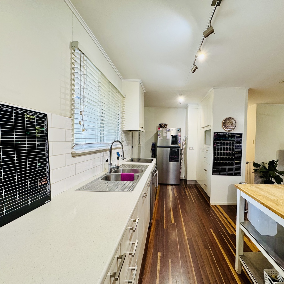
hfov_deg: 83.2
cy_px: 144
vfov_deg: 84.0
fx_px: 158
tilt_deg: -0.8
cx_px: 167
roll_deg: -1.5
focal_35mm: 17
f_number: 2.2
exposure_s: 1/100
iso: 160
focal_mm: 2.22
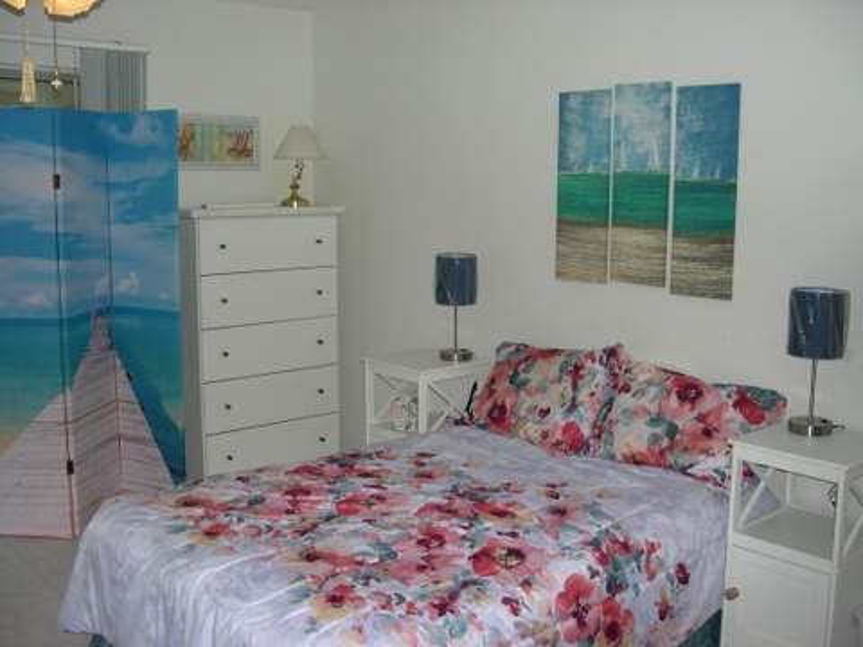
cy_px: 324
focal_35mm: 38
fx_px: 947
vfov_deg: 37.7
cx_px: 432
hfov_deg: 49.0
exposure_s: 1/60
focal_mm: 8
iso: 100
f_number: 2.8
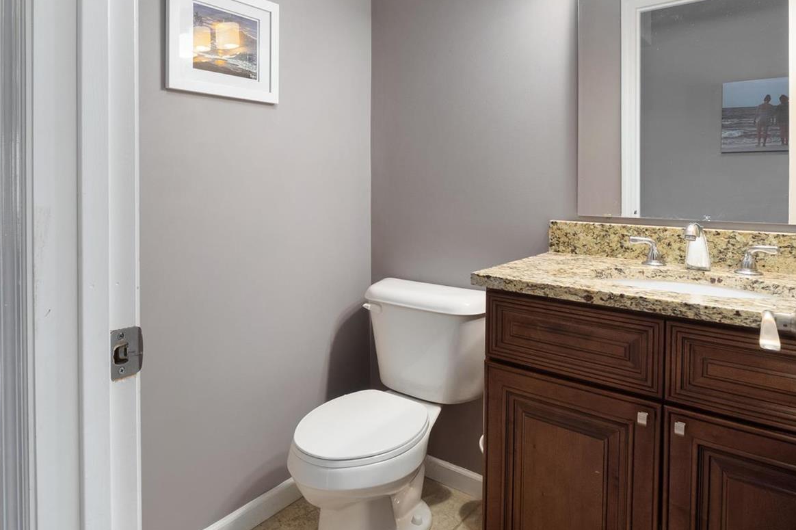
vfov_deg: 56.4
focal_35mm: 22
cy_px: 196
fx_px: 486
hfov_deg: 77.9
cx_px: 328
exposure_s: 1/2
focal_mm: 8
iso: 400
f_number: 8
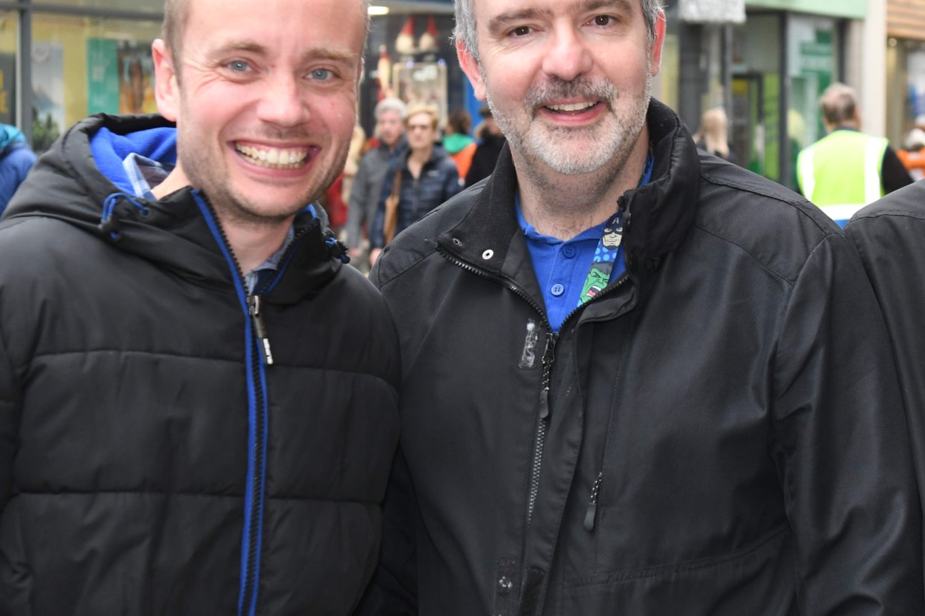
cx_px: 569
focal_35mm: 108
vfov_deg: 12.7
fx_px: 2774
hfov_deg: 18.9
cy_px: 223
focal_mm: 44
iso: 1250
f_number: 4
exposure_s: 1/200
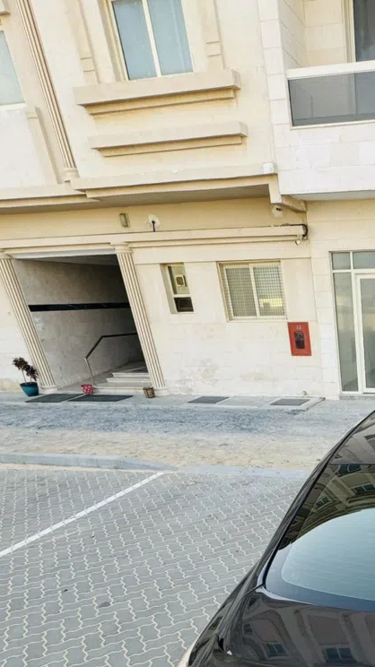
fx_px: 495
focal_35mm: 28
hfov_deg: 35.9
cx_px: 404
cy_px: 583
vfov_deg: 59.3
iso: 40
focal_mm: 2.22
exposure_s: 1/276
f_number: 2.2
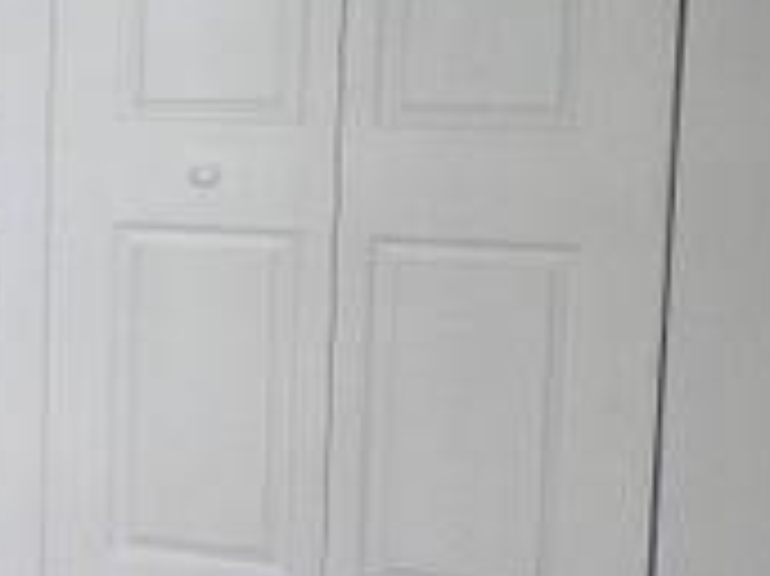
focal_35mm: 86
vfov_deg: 17.1
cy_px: 162
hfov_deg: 17.9
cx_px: -644
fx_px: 1912
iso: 200
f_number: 1.8
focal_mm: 5.4
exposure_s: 1/180
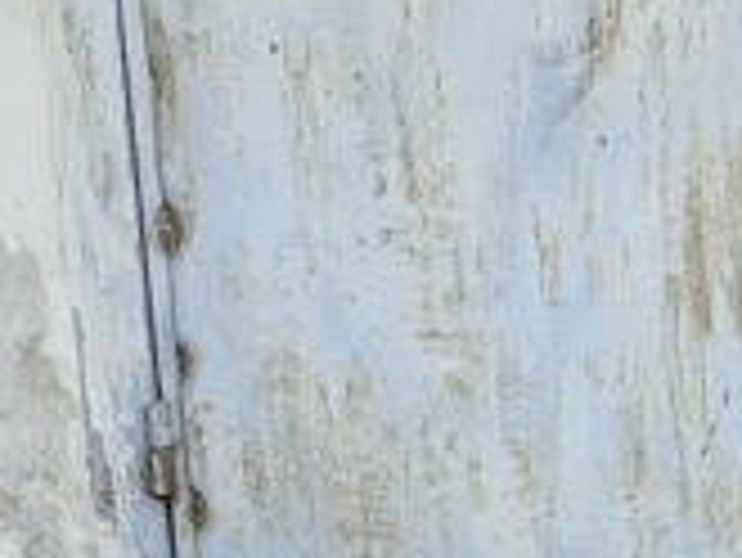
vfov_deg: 15.5
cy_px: 810
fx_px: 1909
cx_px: 890
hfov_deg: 20.6
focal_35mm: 89
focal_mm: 6.3
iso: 100
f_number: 1.7
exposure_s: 1/180
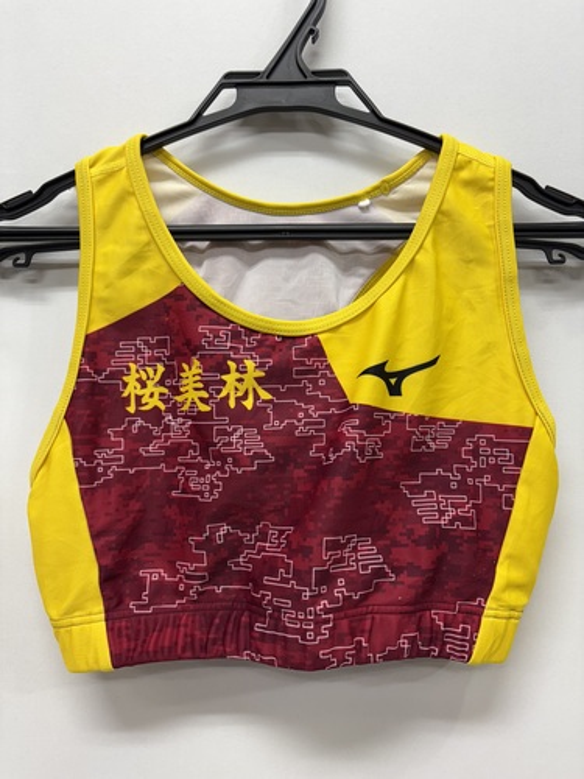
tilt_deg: +0.5
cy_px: 390
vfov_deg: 67.3
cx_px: 292
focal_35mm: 26
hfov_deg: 53.1
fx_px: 585
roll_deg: -0.2
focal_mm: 5.96
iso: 80
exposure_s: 1/100
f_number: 1.6
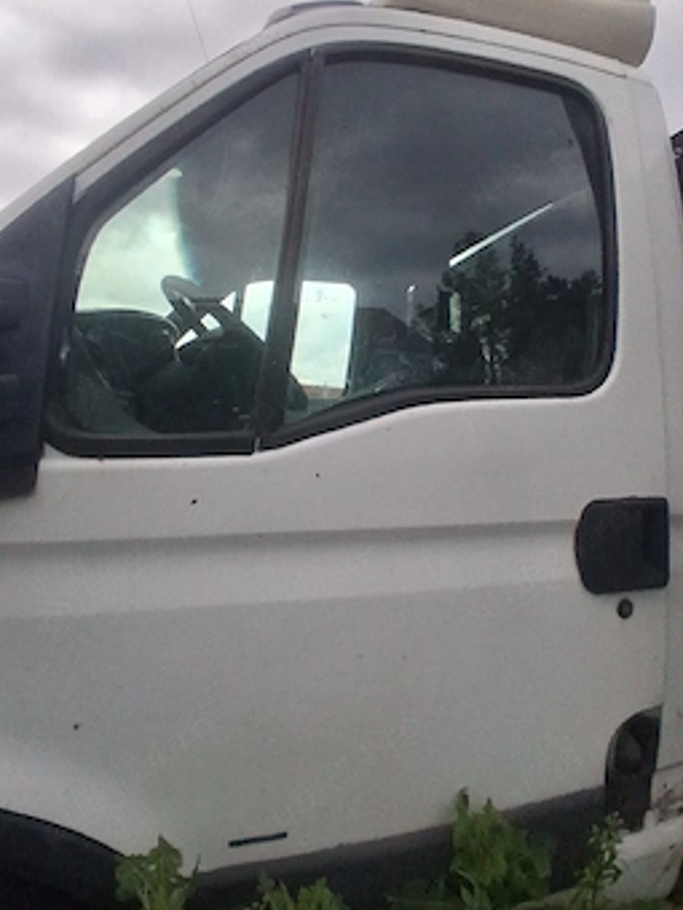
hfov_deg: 65.7
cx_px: 388
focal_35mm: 20
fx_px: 526
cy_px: 393
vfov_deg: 81.3
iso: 160
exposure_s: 1/100
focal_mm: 1.4
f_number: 2.2
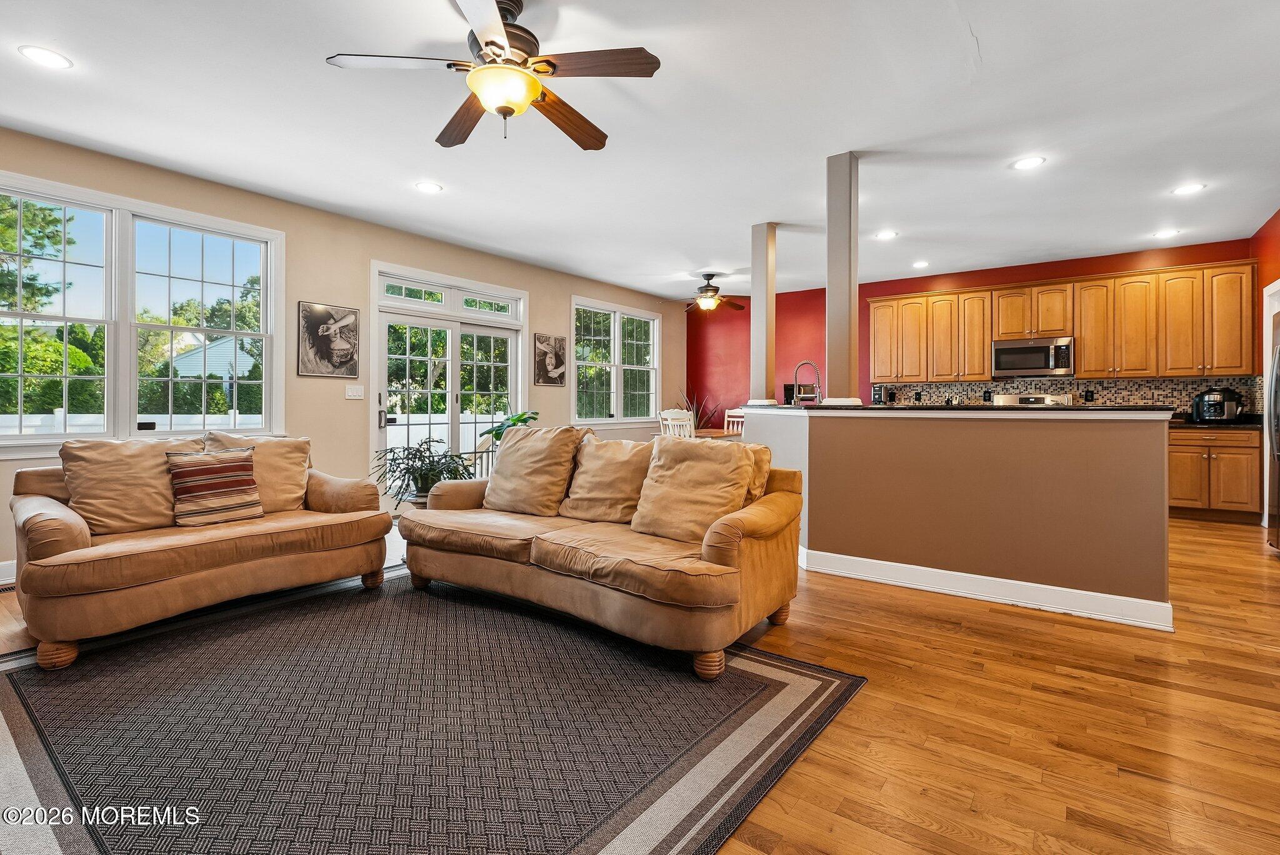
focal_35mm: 16
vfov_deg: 72.4
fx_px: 583
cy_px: 428
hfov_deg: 95.3
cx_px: 640
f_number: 7.1
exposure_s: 1/20
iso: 800
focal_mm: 16.4
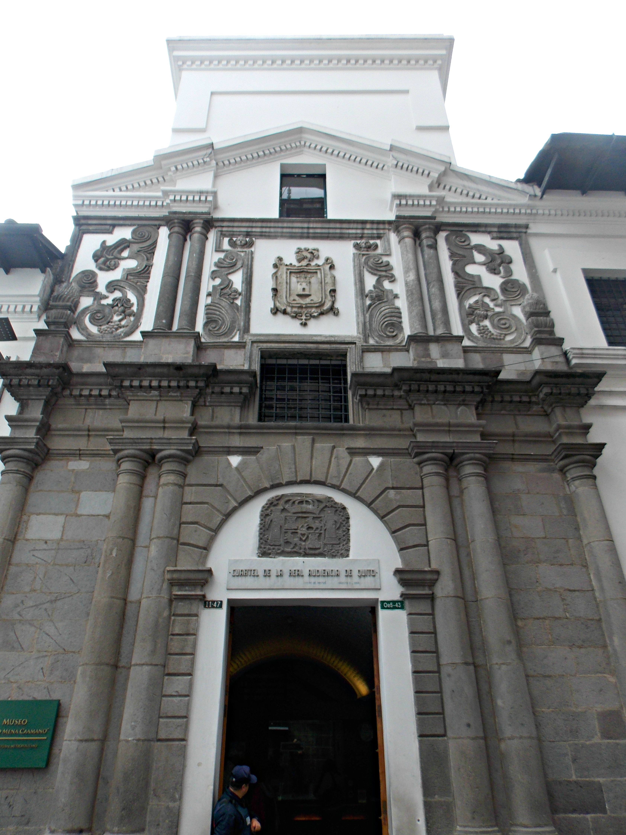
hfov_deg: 58.9
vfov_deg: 73.9
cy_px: 418
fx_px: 555
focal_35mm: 23
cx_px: 313
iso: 80
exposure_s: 1/250
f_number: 3.1
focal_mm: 4
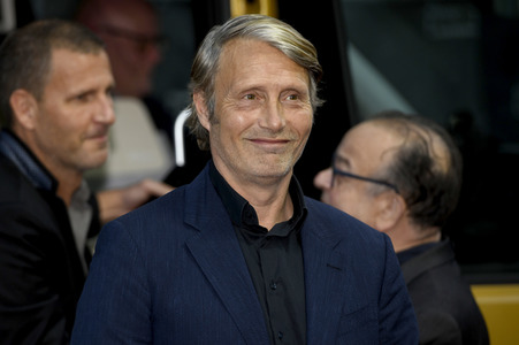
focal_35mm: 200
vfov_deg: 6.9
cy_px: 172
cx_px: 260
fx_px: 2881
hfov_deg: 10.3
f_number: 4
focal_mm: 200
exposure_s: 1/400
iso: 640
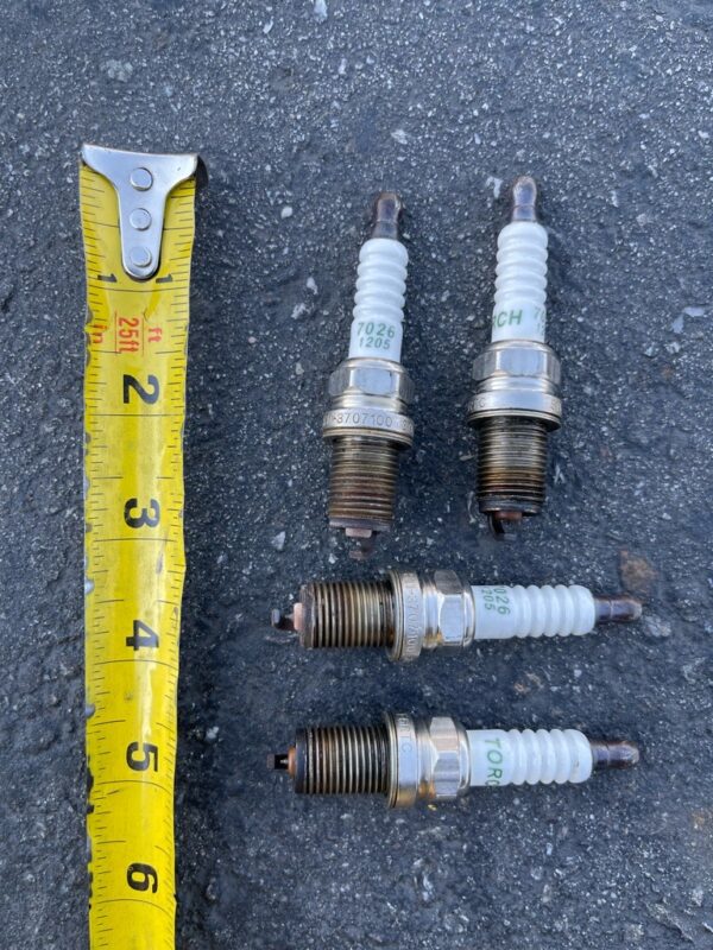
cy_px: 475
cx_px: 356
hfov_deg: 53.1
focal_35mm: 26
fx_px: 714
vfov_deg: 67.3
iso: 32
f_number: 1.6
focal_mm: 5.1
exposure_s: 1/287
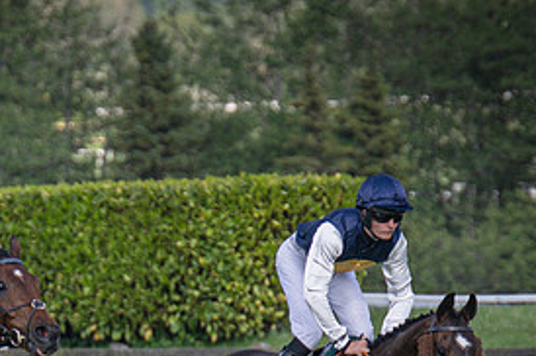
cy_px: 444
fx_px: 10915
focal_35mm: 734
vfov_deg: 1.9
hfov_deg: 2.8
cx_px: 163
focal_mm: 145
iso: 400
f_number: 4
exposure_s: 1/2500
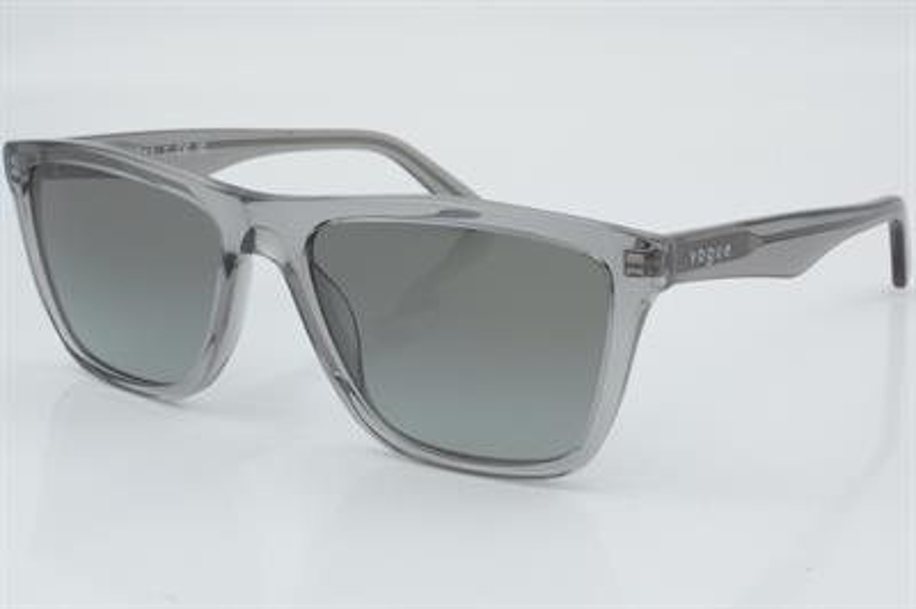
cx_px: 458
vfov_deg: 18.2
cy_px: 304
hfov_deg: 27.0
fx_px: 1907
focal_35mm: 75
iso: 100
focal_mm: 50
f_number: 32
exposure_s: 1/3
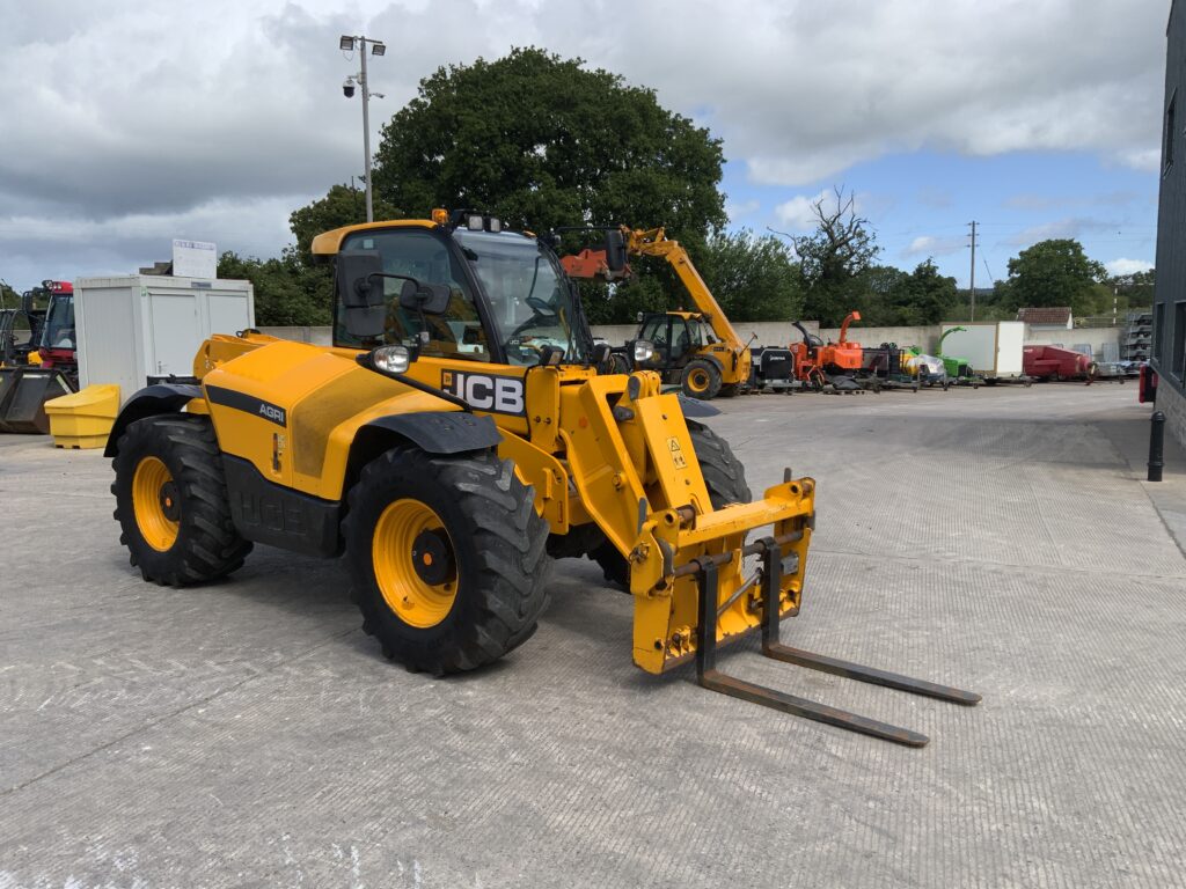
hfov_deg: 61.7
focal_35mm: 29
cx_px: 593
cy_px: 444
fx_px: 994
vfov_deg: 48.2
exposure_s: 1/1490
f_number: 1.8
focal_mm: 3
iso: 16
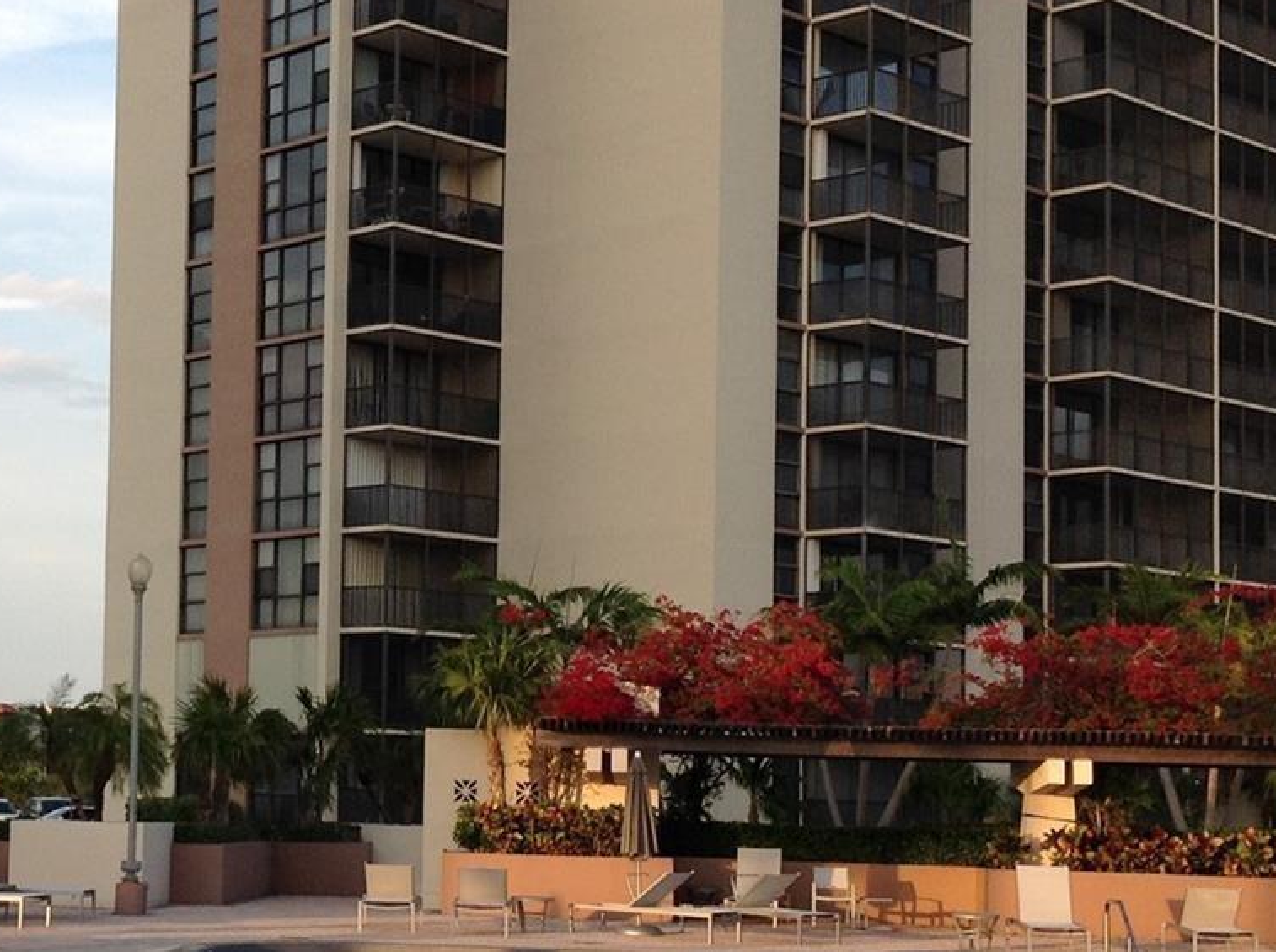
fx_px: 2723
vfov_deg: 19.8
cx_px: 164
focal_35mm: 74
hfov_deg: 25.7
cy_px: 640
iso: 50
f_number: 2.4
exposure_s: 1/512
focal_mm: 4.28
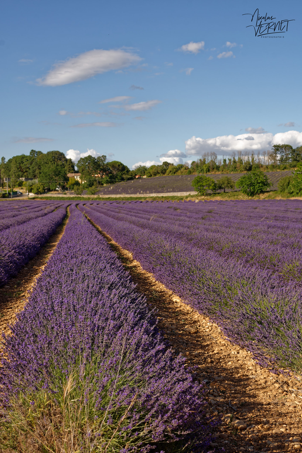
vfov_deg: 37.8
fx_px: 660
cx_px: 151
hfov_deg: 25.8
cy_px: 226
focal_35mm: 52
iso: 220
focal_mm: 35
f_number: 8
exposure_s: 1/500
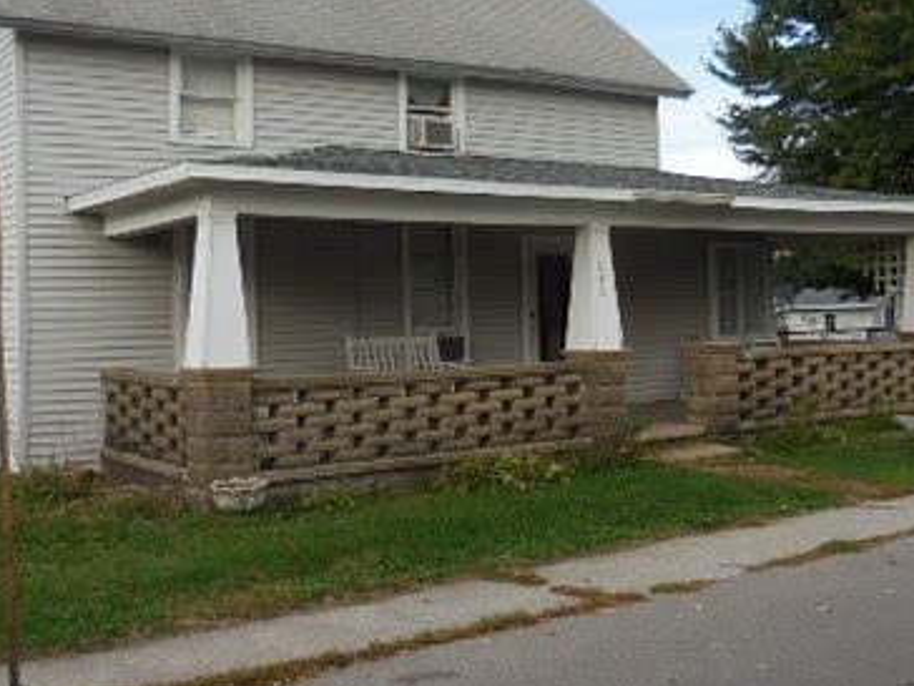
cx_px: 414
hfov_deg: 42.9
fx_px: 1162
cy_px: 256
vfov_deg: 32.7
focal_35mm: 44
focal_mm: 4.5
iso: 125
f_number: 3.3
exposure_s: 1/500
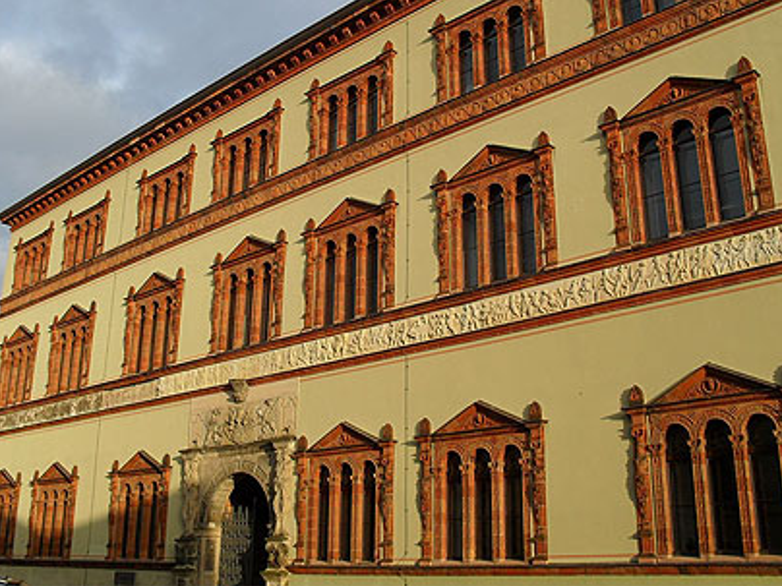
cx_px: 385
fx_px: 881
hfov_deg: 47.9
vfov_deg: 36.8
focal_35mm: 39
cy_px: 261
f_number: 8.4
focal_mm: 6.3
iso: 100
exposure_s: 1/125
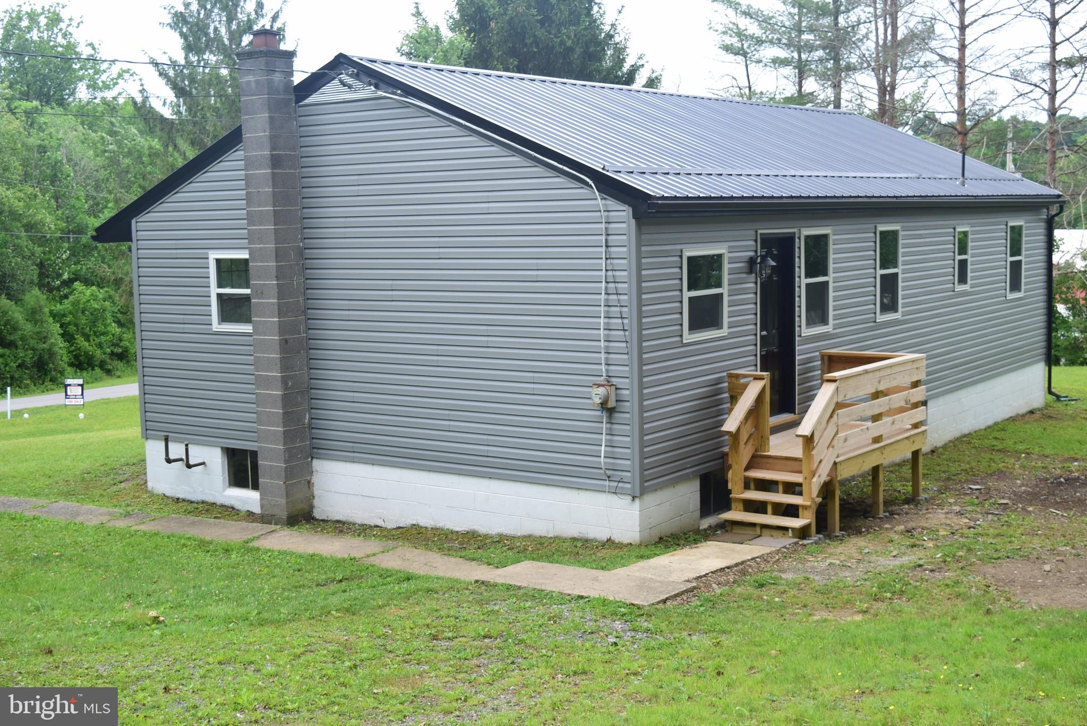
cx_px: 544
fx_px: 1405
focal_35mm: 46
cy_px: 363
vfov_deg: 29.0
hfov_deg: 42.3
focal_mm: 31
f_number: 8
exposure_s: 1/250
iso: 250
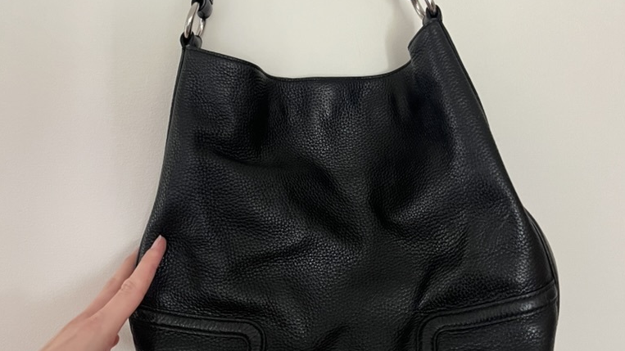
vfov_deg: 30.9
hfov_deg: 52.8
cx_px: 313
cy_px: 107
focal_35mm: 38
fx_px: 630
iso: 400
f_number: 1.6
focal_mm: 5.1
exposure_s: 1/60
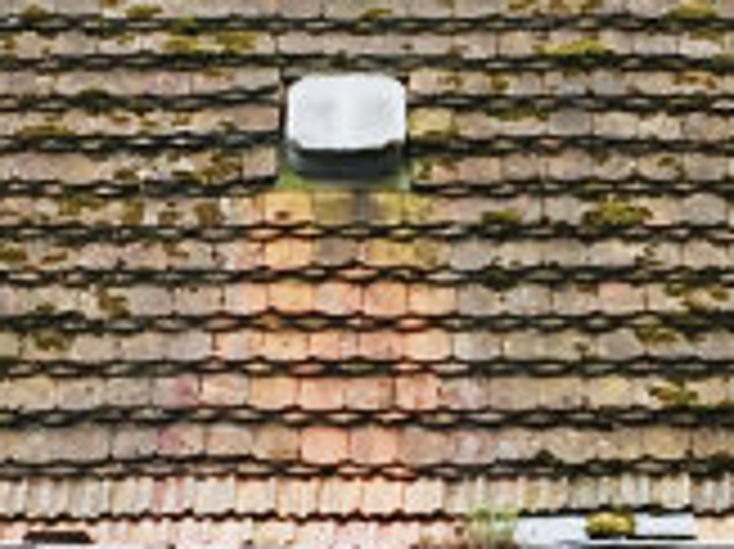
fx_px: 3772
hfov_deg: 11.1
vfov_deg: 8.3
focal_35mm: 178
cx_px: 612
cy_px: 508
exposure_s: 1/379
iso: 25
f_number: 2.2
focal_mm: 4.2
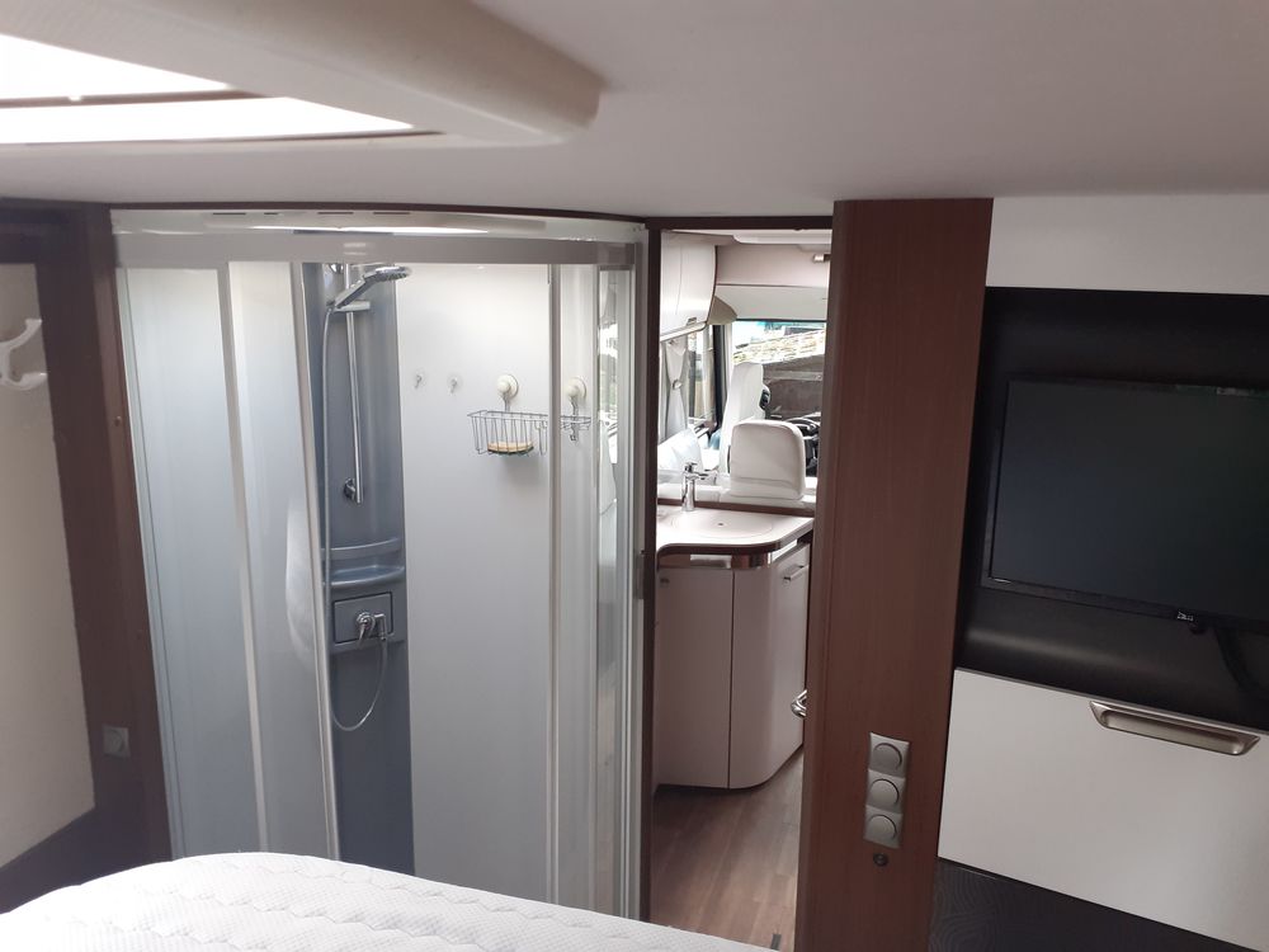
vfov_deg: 51.4
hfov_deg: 65.3
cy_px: 476
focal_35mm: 27
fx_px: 990
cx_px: 634
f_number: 1.9
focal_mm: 3.6
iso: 125
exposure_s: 1/50
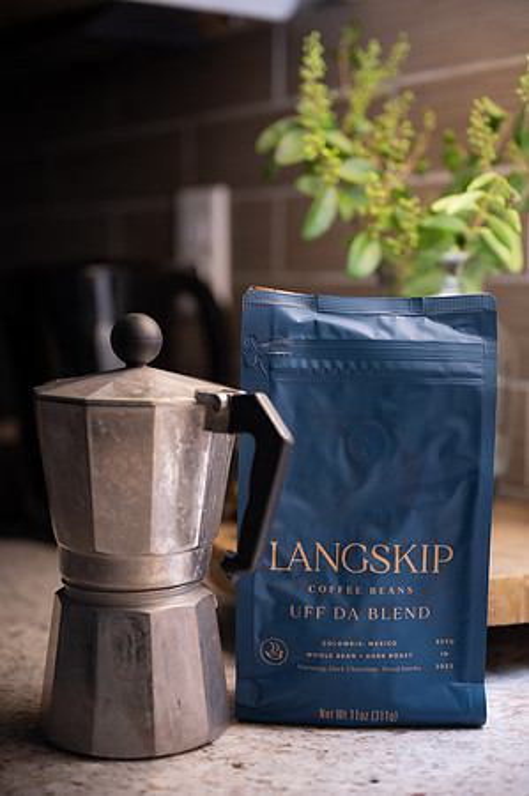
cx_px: 264
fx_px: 1237
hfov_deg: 24.1
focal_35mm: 56
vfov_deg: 35.7
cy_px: 398
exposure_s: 1/100
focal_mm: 56
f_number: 2.8
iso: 800
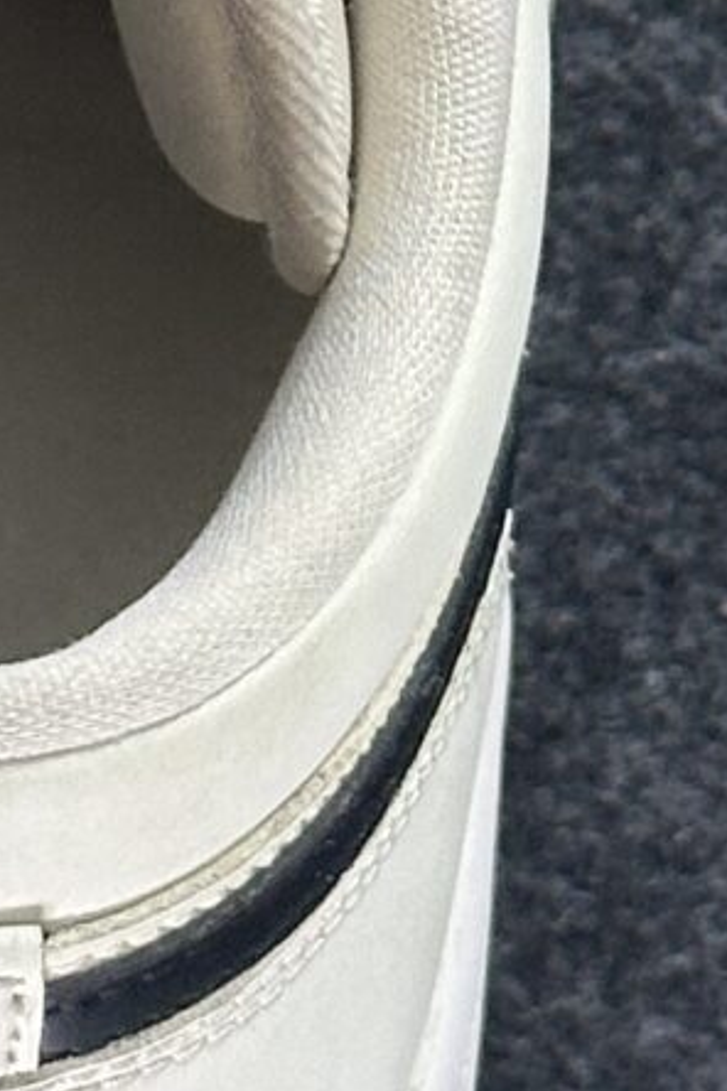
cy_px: -160
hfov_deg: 4.7
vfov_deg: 7.1
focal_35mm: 288
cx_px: -747
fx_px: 8723
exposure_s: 1/50
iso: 200
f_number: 1.78
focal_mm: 6.86
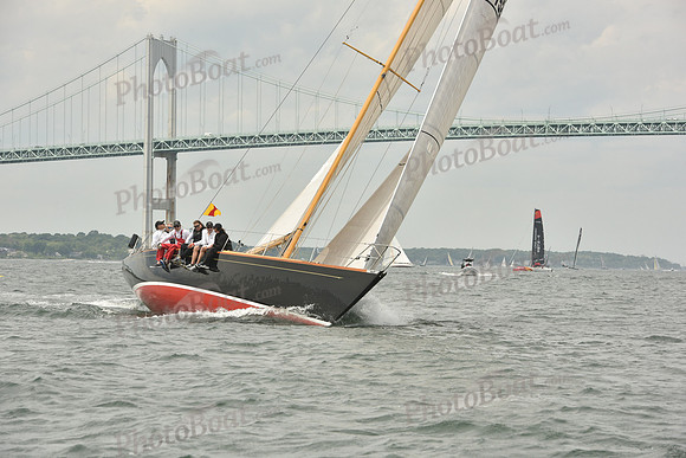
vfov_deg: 9.8
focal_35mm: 140
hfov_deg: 14.7
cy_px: 229
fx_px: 2668
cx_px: 343
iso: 400
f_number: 11
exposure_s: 1/1000
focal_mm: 140
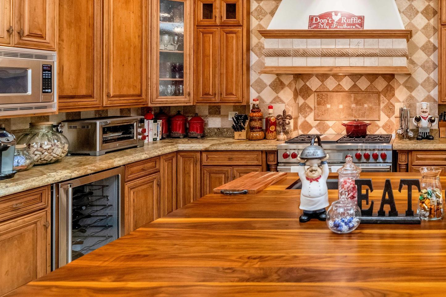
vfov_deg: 44.0
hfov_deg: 53.8
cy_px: 86
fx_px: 359
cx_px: 418
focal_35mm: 29
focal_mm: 14
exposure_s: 1/60
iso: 1000
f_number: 5
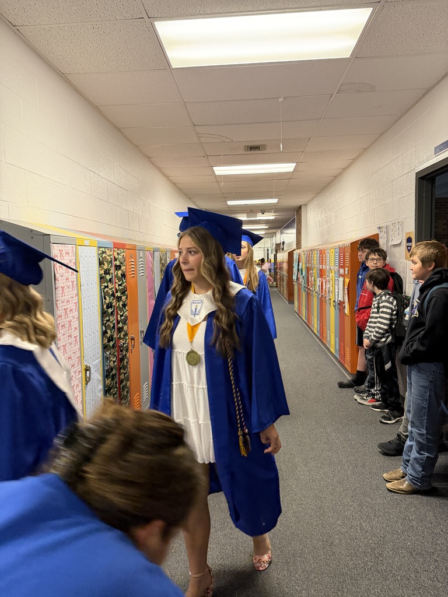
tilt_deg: -5.1
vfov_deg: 71.6
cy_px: 298
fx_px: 414
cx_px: 224
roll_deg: +2.0
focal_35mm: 24
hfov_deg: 56.8
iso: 320
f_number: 1.78
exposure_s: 1/60
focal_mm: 6.76
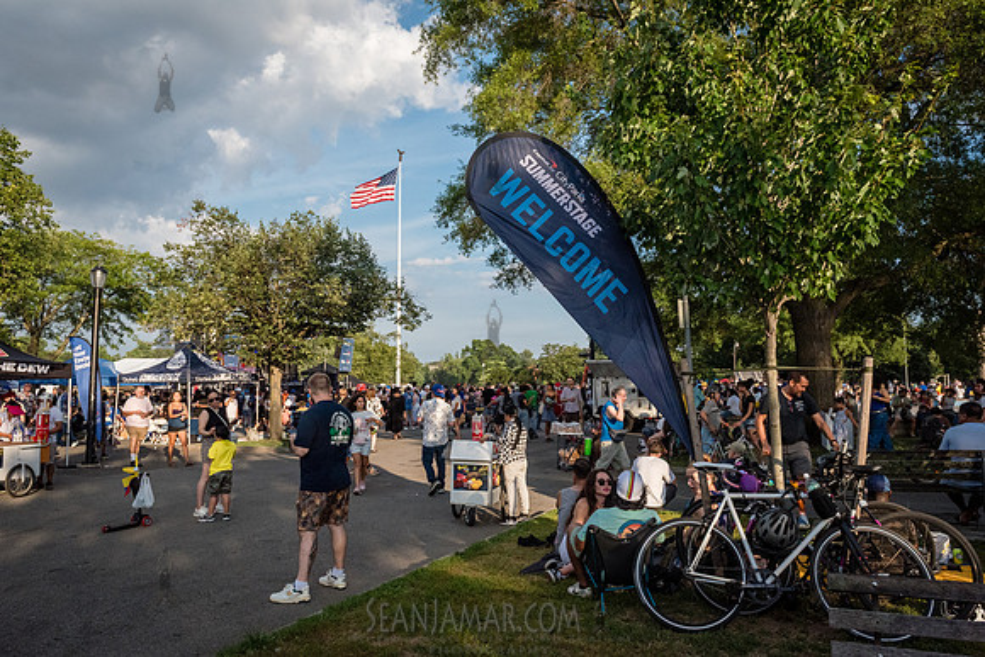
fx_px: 746
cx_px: 492
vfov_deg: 47.5
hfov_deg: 66.9
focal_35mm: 27
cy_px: 328
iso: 2000
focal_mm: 26
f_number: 8
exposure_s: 1/4000
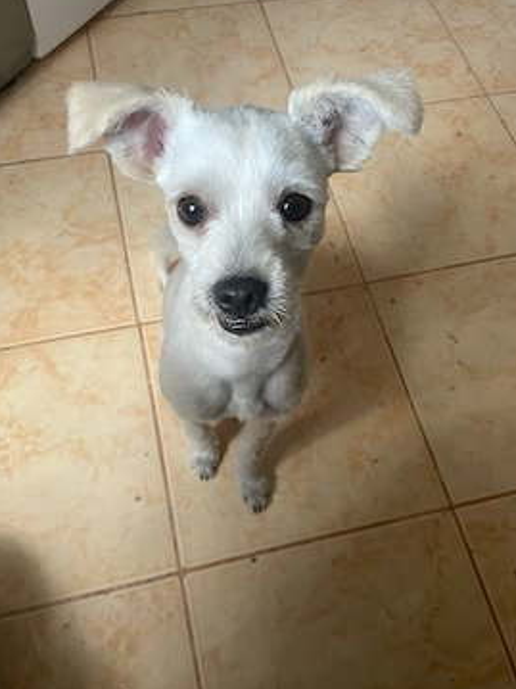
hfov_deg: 48.2
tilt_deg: -63.3
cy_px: 359
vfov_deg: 61.7
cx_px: 251
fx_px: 577
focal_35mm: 29
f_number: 1.6
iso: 125
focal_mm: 4.2
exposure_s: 1/60
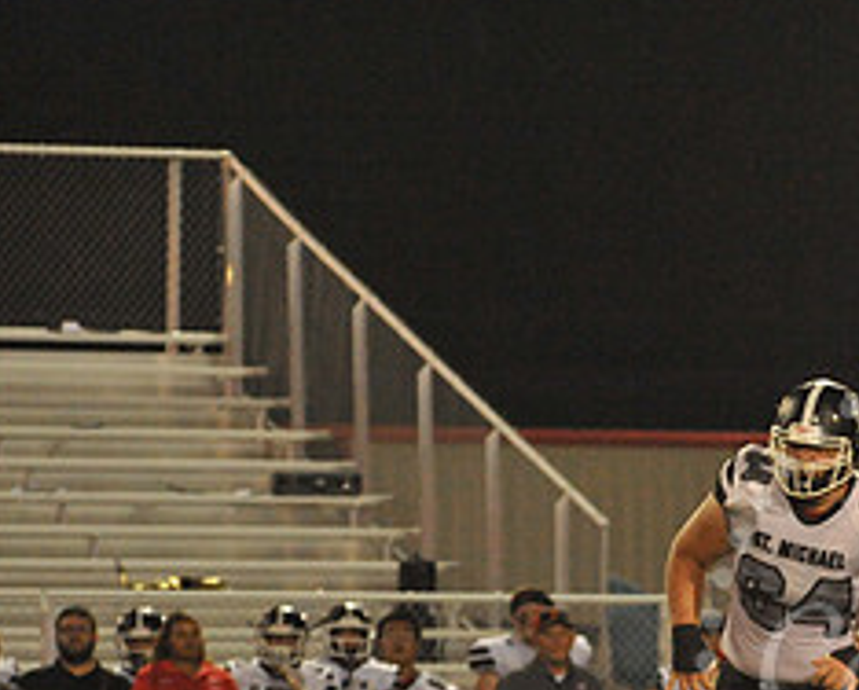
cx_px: 1046
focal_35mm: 464
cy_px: 683
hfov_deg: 4.2
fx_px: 11816
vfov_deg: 3.3
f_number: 5.6
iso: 6400
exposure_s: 1/200
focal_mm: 200
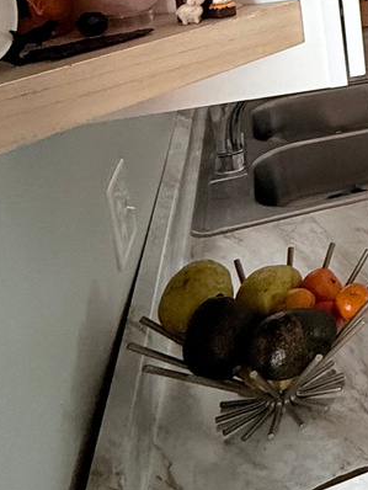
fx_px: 765
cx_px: 700
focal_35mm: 54
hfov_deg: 19.0
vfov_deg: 32.7
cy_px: 1
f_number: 2.2
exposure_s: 1/99
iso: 200
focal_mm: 2.22
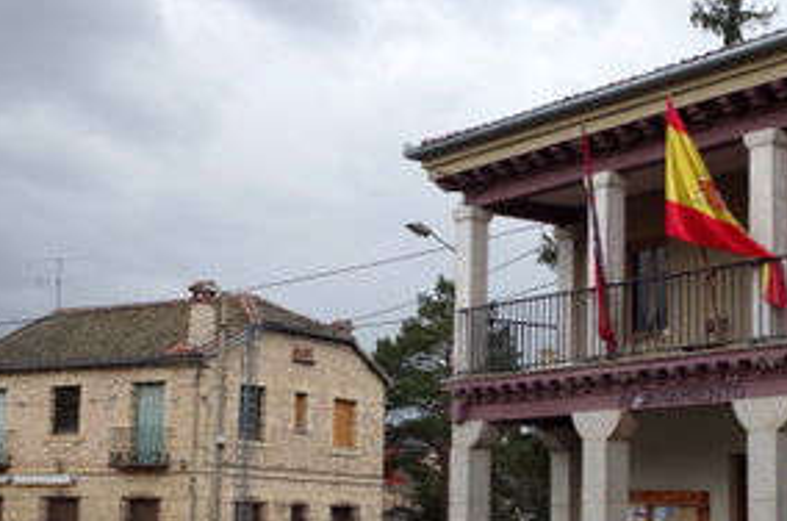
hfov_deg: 30.5
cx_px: 466
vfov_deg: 20.4
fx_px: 1440
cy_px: 371
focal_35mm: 66
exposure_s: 1/800
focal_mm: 26.25
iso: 800
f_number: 8
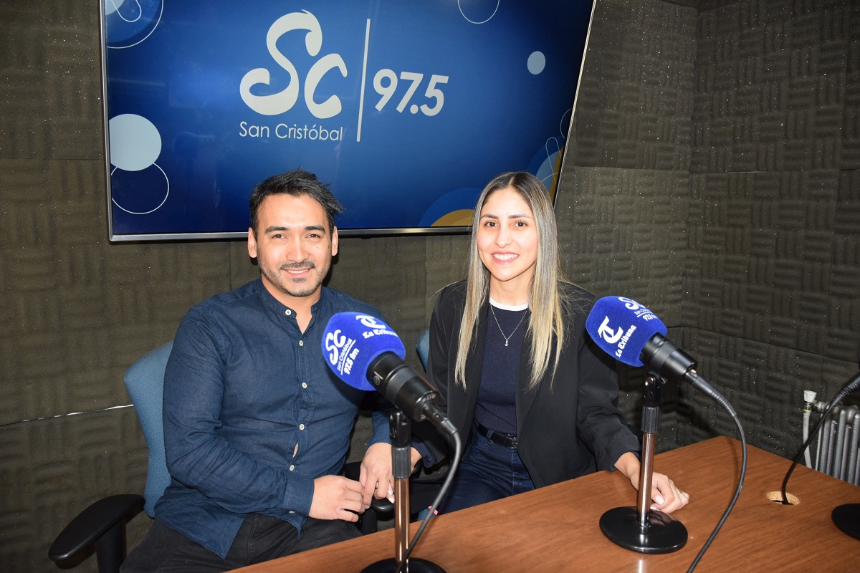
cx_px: 430
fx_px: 645
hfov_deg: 67.4
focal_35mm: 27
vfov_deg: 47.9
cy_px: 286
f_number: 3.5
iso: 1250
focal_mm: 18
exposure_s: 1/60
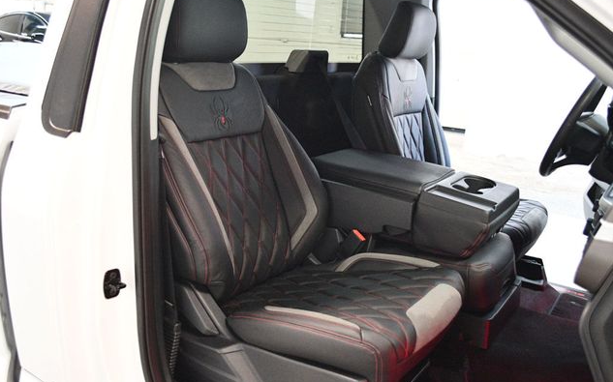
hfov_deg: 56.7
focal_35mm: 34
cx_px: 304
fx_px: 568
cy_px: 191
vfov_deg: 37.2
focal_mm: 22
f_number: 4
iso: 5600
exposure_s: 1/60
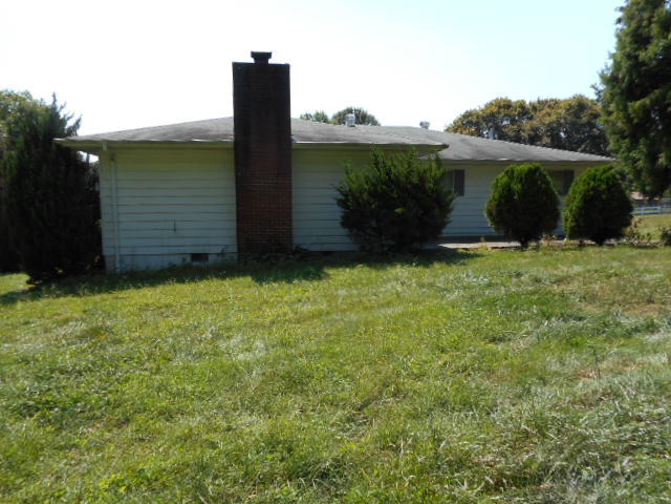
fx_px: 485
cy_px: 252
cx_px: 336
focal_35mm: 25
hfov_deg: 69.4
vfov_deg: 54.9
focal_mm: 4.5
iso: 80
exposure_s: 1/400
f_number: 3.7
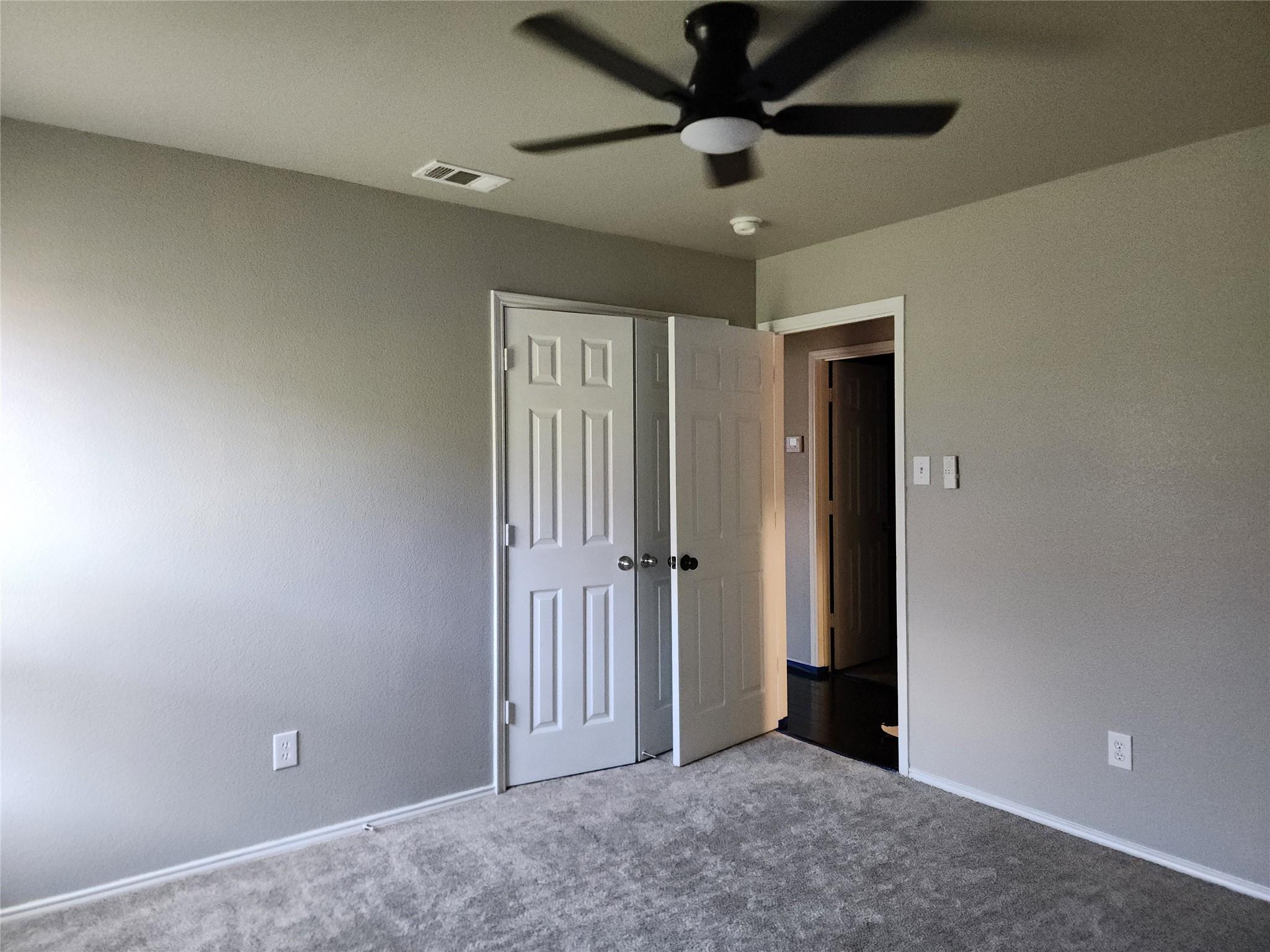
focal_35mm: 23
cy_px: 476
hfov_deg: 73.9
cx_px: 635
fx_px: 844
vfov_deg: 58.9
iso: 500
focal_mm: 6.4
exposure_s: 1/120
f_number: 1.8
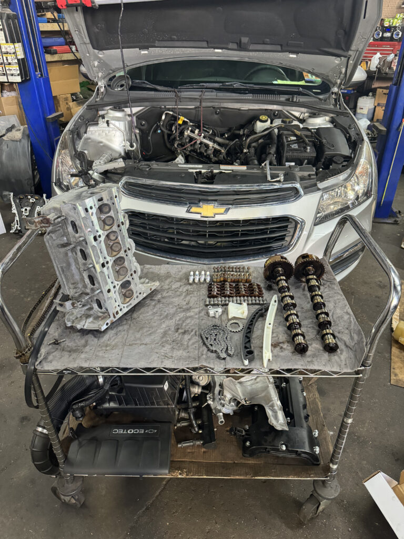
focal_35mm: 24
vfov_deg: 71.6
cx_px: 202
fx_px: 373
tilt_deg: -33.5
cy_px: 270
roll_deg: +0.5
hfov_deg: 56.8
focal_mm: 6.76
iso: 640
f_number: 1.78
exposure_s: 1/60
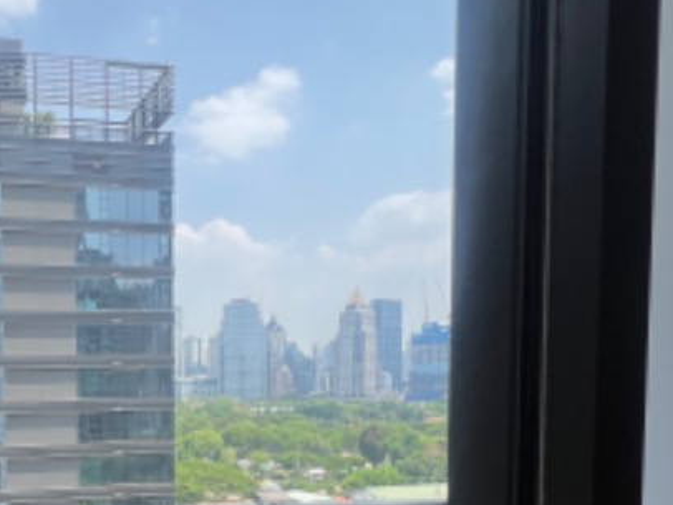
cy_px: 424
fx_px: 623
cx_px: 63
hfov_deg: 50.2
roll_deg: +1.2
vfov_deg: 41.7
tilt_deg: -2.7
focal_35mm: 32
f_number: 1.8
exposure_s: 1/345
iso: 32
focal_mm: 1.57
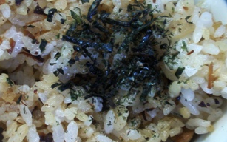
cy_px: 78
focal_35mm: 68
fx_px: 421
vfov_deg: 19.1
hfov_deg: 30.1
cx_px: 86
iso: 100
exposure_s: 1/10
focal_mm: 6.6
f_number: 3.5
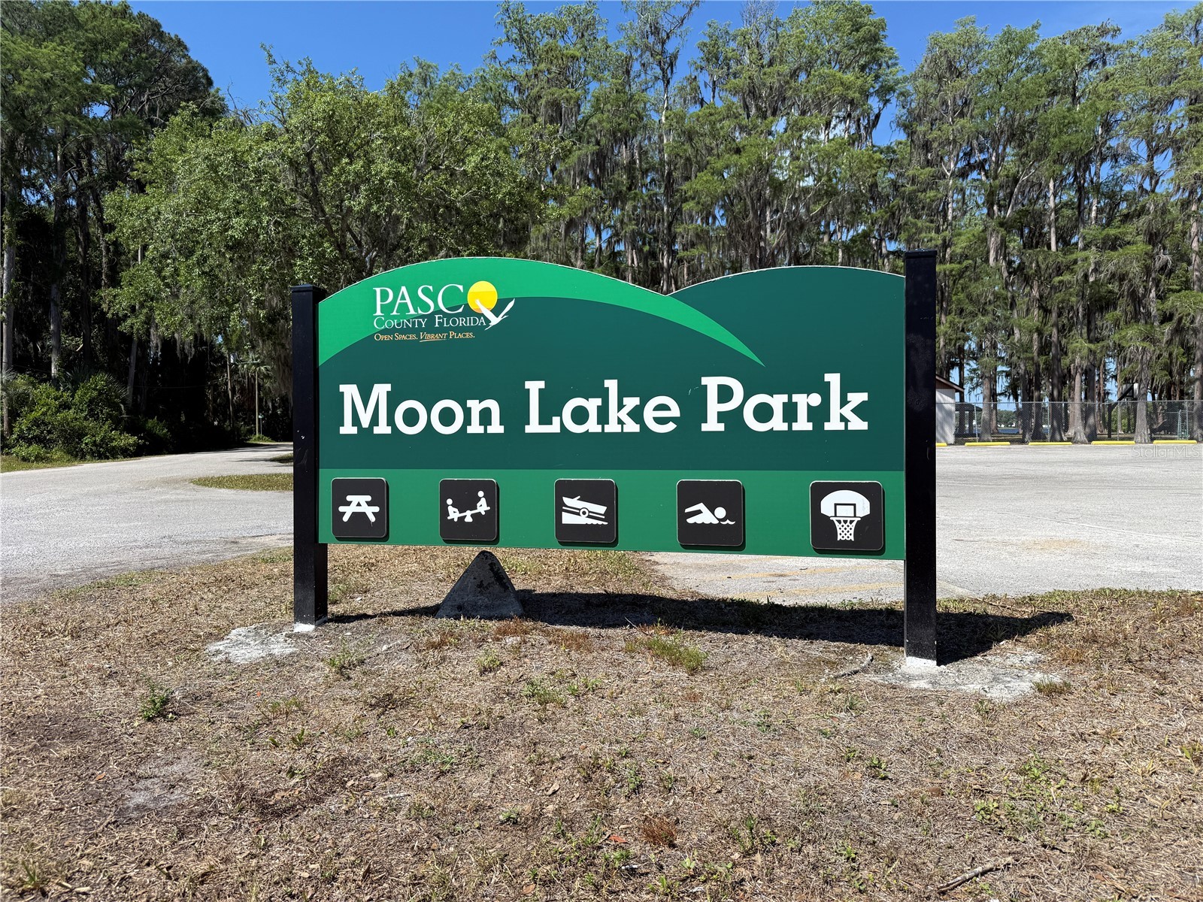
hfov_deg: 71.6
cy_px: 451
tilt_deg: -0.1
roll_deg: +0.4
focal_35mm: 24
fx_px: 834
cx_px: 602
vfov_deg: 56.8
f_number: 1.78
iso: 80
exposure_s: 1/4673
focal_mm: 6.76
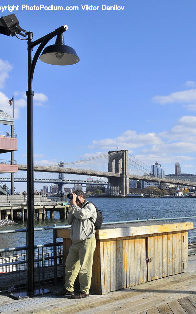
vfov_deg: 66.5
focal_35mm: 28
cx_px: 95
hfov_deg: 44.5
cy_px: 159
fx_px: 239
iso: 200
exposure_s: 1/320
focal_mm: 18
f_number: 11
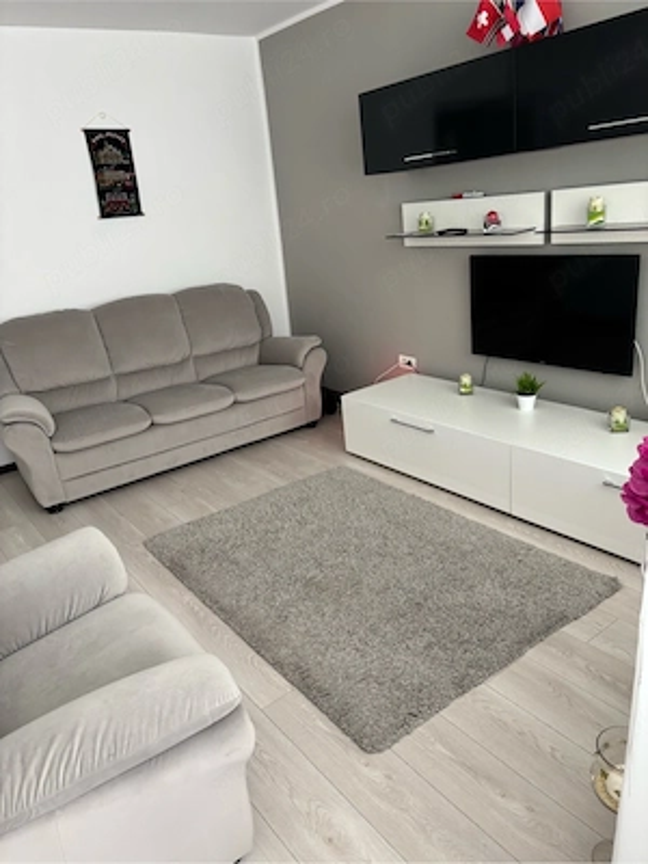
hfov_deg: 53.1
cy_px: 432
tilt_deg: -18.8
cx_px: 324
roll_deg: +3.7
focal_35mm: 26
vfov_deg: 67.3
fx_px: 649
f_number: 1.6
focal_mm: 5.96
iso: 80
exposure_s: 1/121
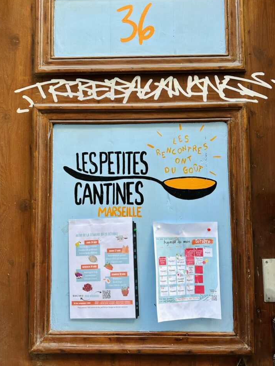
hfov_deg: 53.1
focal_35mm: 26
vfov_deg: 67.2
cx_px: 138
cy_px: 169
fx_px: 275
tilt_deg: +4.9
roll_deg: -0.4
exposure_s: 1/121
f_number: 1.78
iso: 125
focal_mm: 6.86
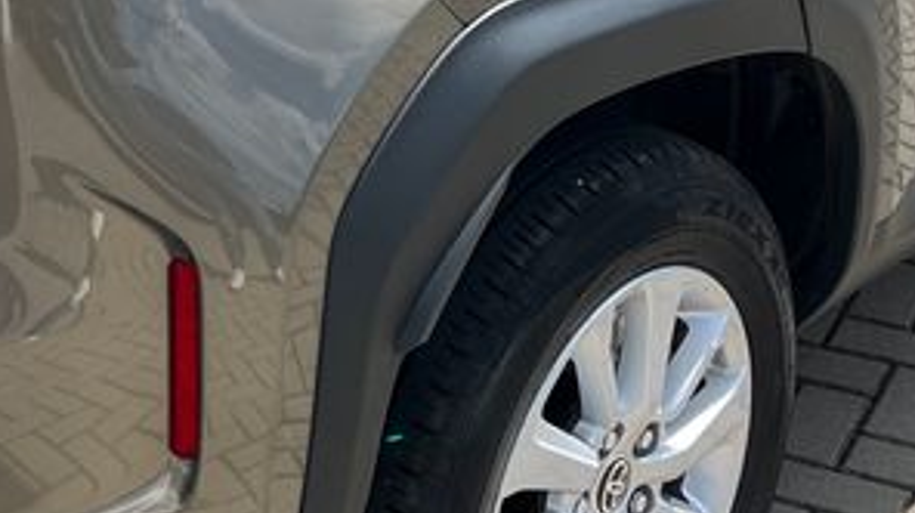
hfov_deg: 21.8
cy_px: -155
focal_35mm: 98
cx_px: 380
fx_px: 2376
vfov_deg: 12.0
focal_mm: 5.1
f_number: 1.6
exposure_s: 1/2463
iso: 50
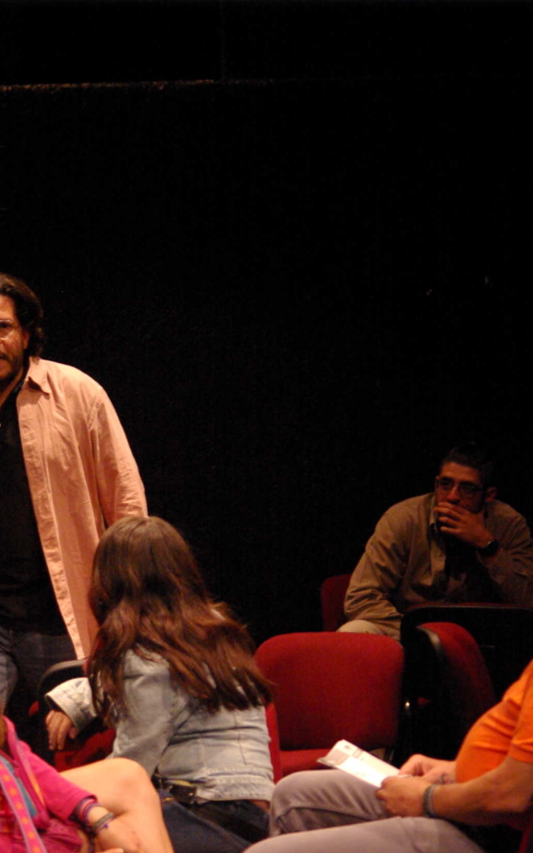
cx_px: -14
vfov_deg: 10.3
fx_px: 4716
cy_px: 427
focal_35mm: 203
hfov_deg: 6.4
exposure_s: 1/125
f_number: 4.5
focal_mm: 88
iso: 1600
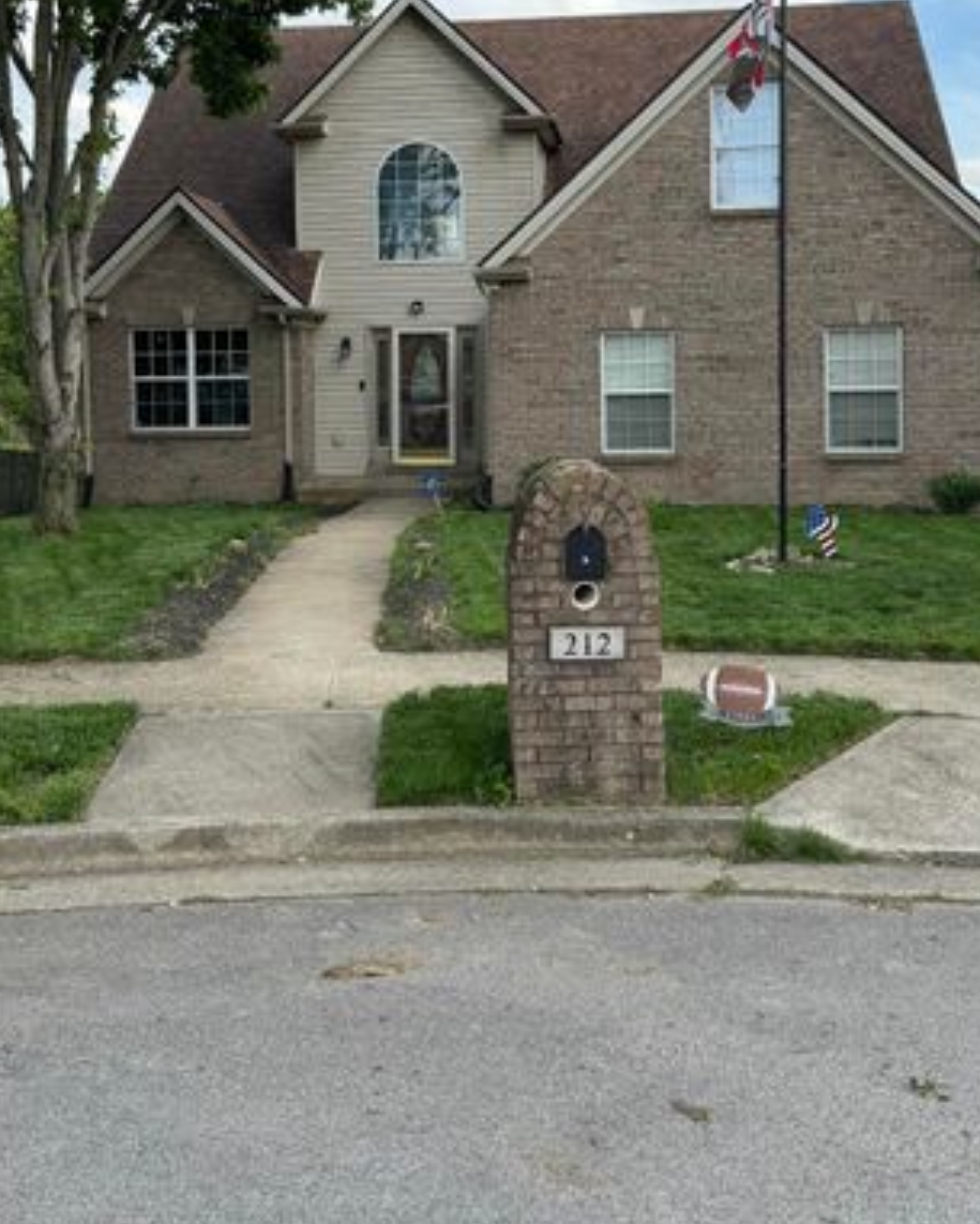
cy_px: 394
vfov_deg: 44.0
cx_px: 488
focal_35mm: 41
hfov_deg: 36.5
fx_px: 1486
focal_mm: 6.76
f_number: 1.78
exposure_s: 1/2299
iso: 100
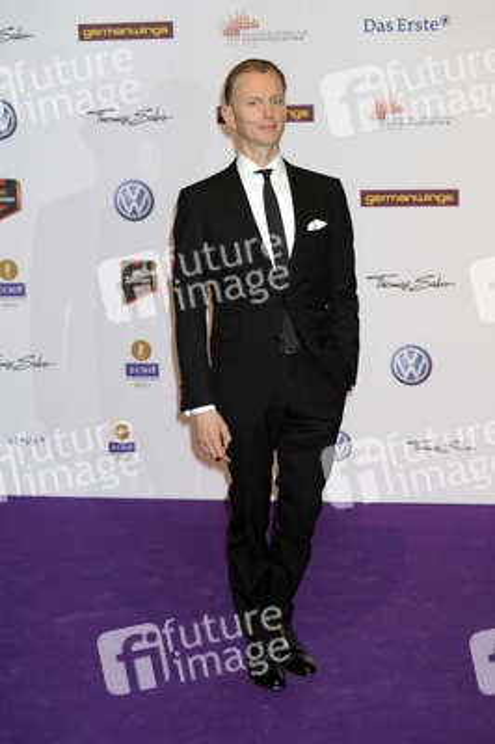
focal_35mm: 70
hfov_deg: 19.4
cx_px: 248
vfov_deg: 28.9
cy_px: 372
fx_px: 1446
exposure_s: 1/160
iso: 640
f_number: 6.3
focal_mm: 70
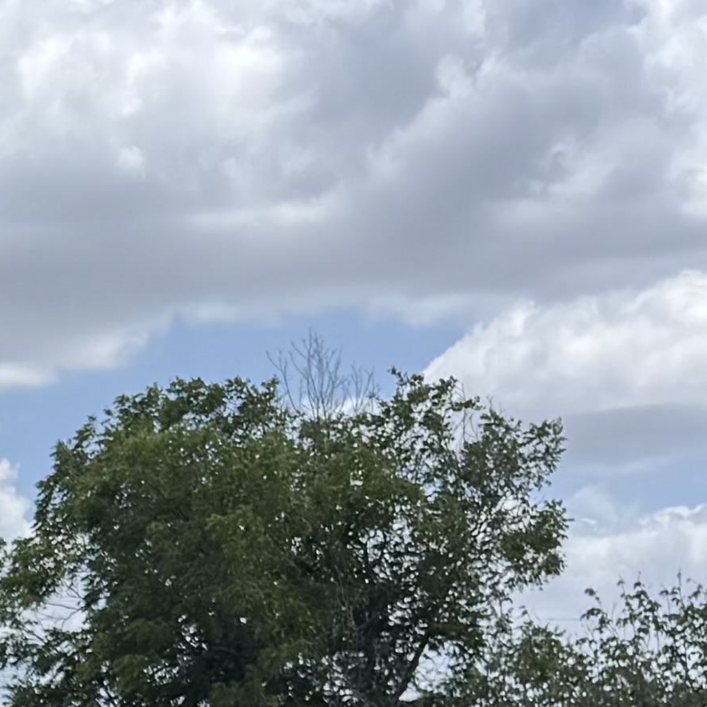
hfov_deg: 11.2
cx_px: -853
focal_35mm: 137
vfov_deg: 11.7
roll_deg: +1.9
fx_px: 3166
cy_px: 1290
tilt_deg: -5.9
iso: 80
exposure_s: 1/3597
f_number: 1.78
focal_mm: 6.76
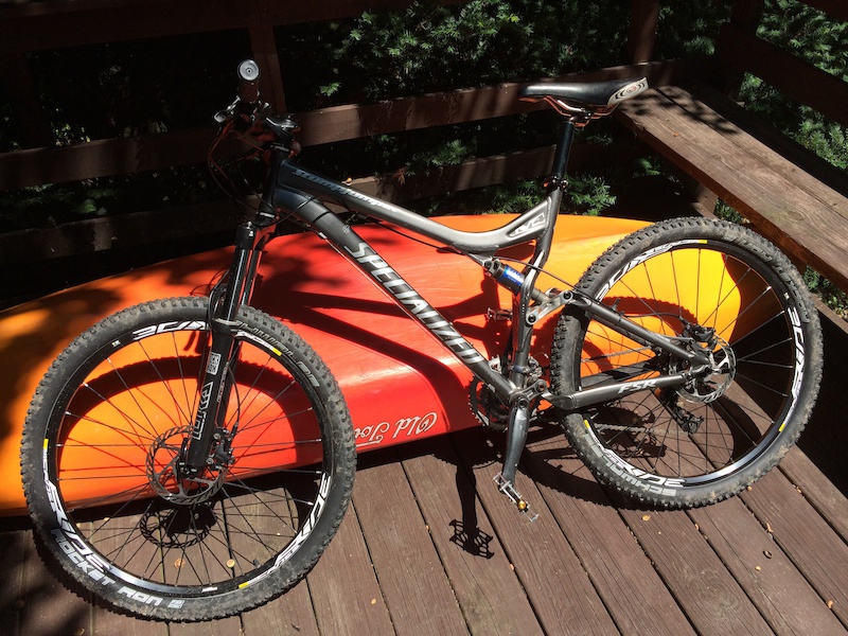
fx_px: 710
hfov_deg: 61.7
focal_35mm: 29
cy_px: 318
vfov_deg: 48.2
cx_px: 424
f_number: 2.2
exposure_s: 1/1466
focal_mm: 4.15
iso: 32
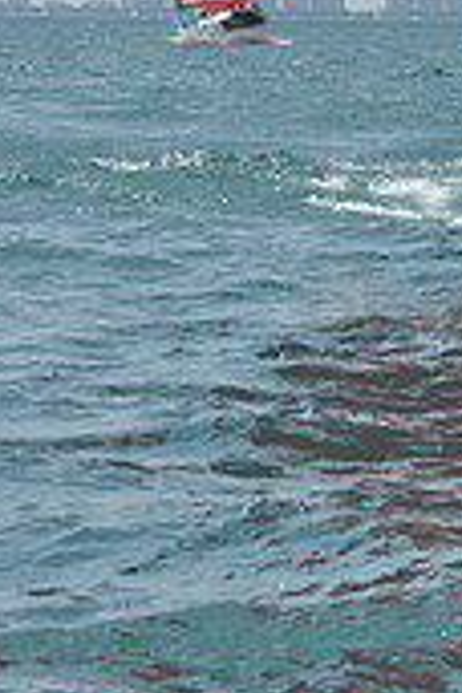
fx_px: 5216
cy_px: -2
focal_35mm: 271
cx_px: 1082
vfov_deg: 7.6
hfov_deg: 4.9
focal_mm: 80
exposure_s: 1/1250
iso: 250
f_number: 9
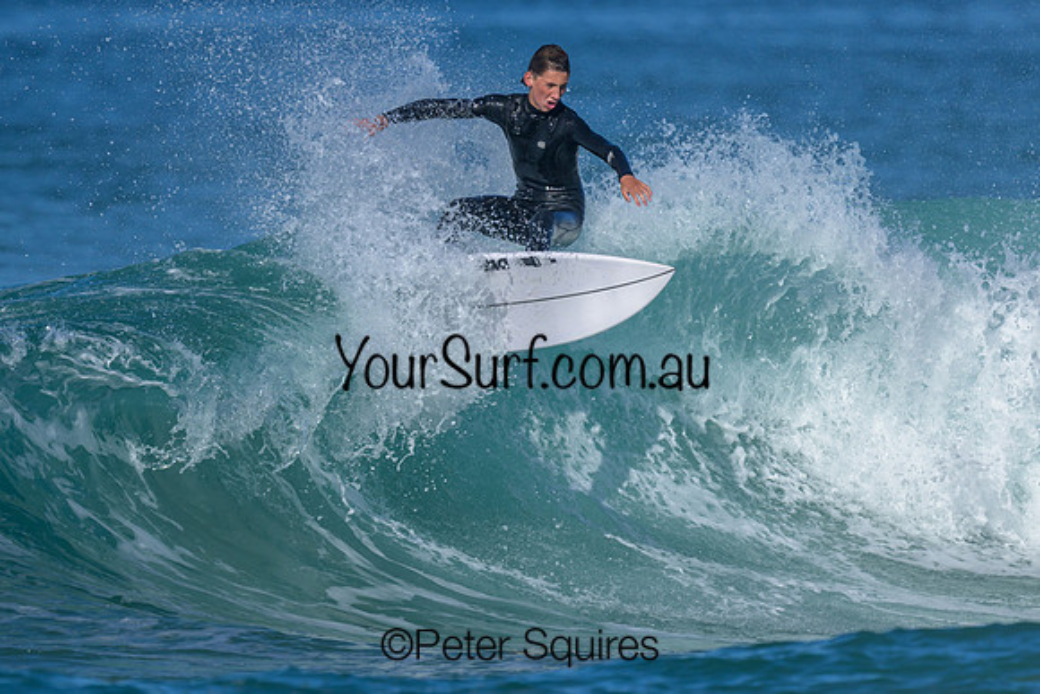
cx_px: 488
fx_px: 31799
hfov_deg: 1.9
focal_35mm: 1101
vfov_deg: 1.3
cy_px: 477
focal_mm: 800
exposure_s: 1/2000
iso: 200
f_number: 6.3
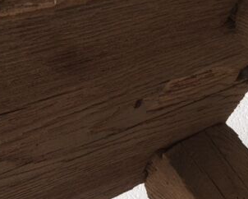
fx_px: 441
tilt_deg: +24.3
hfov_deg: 31.0
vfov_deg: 24.9
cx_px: 67
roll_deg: +37.7
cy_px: 166
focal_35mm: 60
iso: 50
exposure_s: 1/50
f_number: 2.2
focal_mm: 4.15
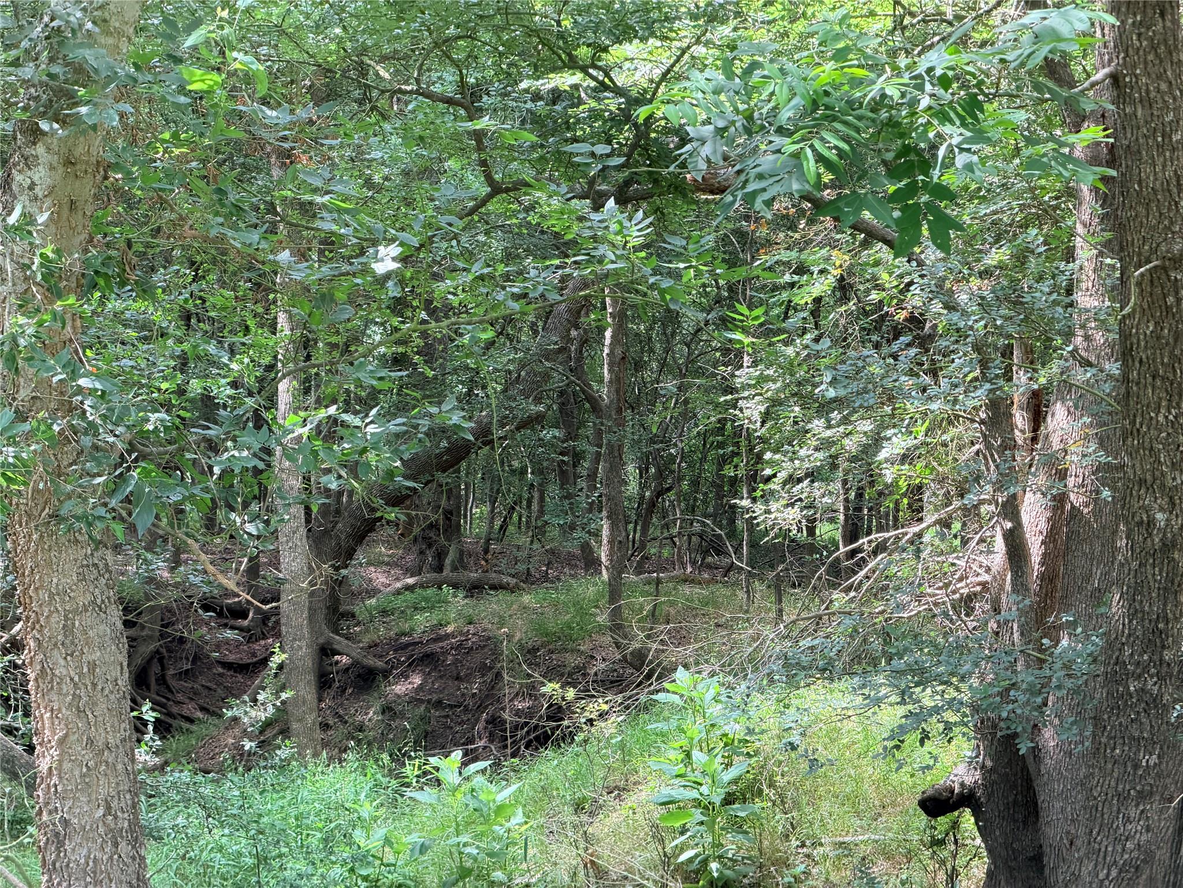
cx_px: 592
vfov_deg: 14.8
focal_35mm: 100
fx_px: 3417
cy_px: 444
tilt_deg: +0.1
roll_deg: -0.8
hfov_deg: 19.6
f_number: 2.8
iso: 80
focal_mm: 16.89
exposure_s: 1/121
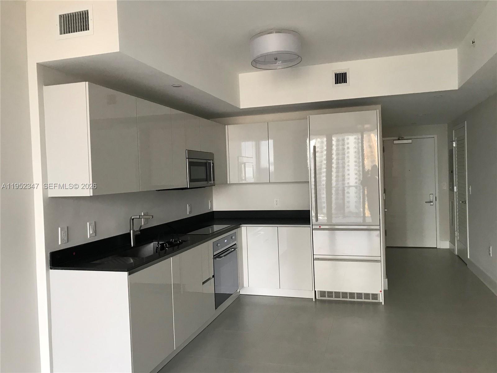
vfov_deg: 49.7
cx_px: 248
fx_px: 402
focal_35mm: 28
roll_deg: +1.6
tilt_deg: -2.3
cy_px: 186
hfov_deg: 63.4
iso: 40
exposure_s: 1/20
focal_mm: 3.99
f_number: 1.8
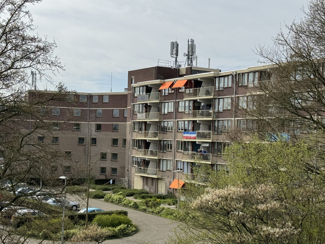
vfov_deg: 25.7
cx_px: 145
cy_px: 125
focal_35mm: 57
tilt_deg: +1.3
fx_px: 535
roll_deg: -1.7
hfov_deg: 33.8
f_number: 1.78
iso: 64
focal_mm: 6.76
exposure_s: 1/6410
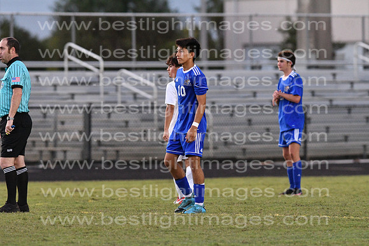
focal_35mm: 450
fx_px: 4613
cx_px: 184
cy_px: 123
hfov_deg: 4.6
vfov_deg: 3.1
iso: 6400
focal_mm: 300
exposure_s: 1/800
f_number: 4
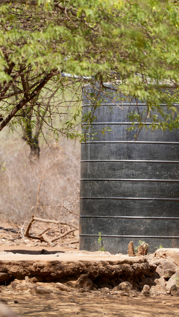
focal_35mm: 316
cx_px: 150
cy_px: 159
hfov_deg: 3.8
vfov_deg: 6.8
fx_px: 2666
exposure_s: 1/800
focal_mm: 200
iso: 100
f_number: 3.5
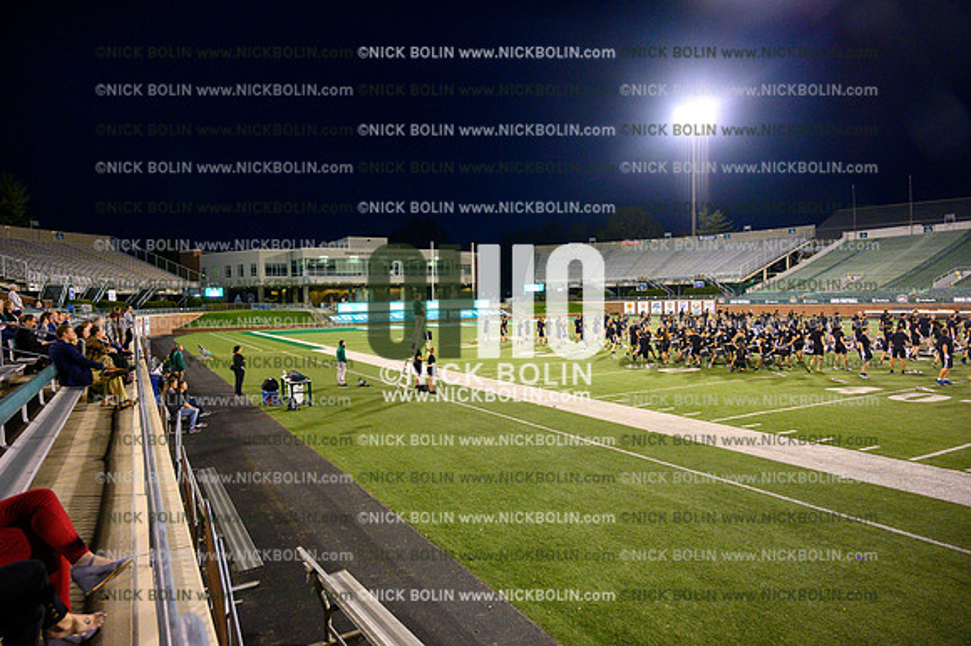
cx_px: 486
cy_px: 323
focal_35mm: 24
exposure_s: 1/1000
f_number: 4
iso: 4000
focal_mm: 24
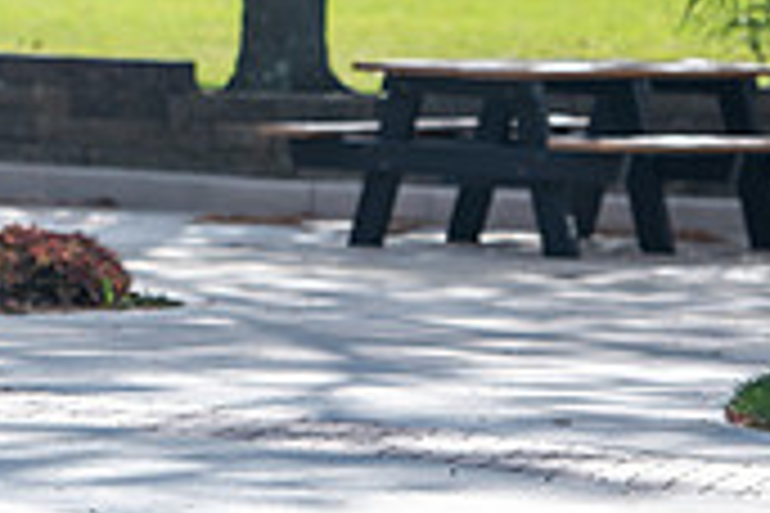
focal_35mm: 424
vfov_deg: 3.2
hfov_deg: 4.8
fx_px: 9068
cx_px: -374
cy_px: -250
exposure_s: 1/500
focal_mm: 125
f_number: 3.2
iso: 100
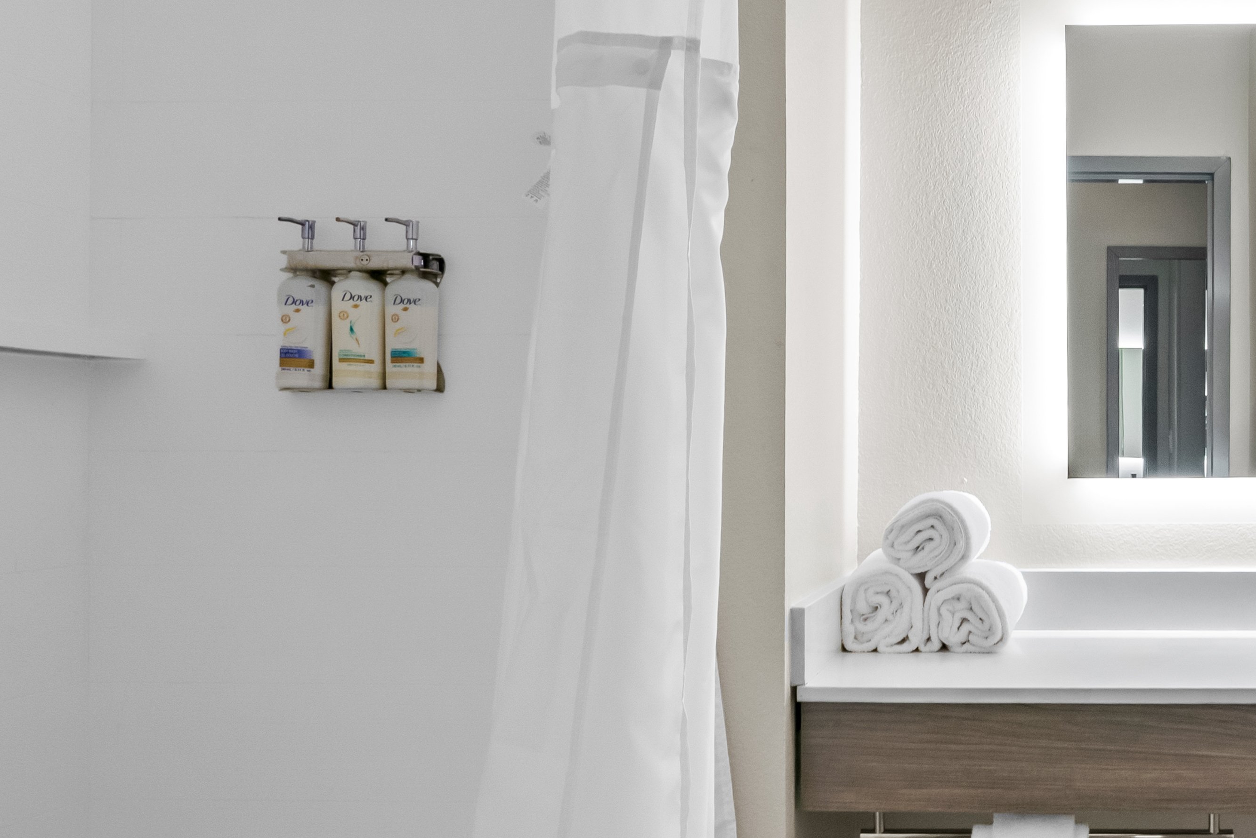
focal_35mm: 37
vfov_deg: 35.8
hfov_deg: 48.2
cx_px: 1040
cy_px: 420
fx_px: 1295
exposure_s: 1/5
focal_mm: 11
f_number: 8
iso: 200
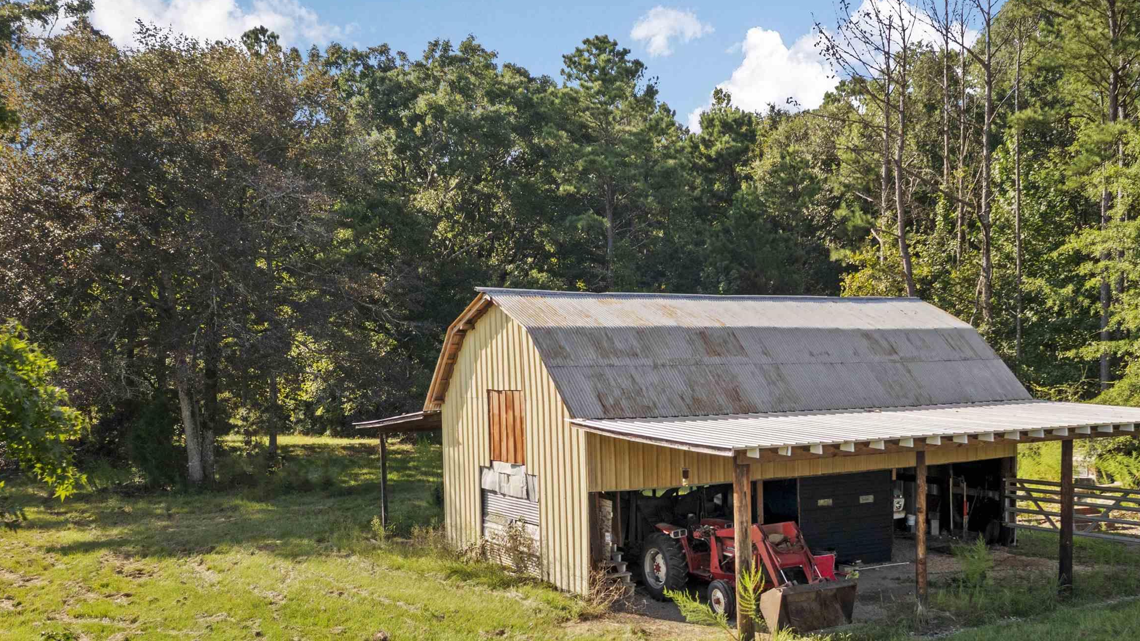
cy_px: 499
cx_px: 740
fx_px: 1179
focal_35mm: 39
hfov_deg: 50.9
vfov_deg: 29.8
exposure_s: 1/100
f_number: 3.5
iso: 100
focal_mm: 10.26
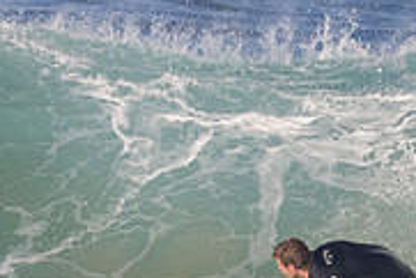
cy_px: 326
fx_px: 30415
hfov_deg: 0.8
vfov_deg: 0.5
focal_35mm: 2630
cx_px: 262
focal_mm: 600
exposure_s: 1/2000
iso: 900
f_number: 11
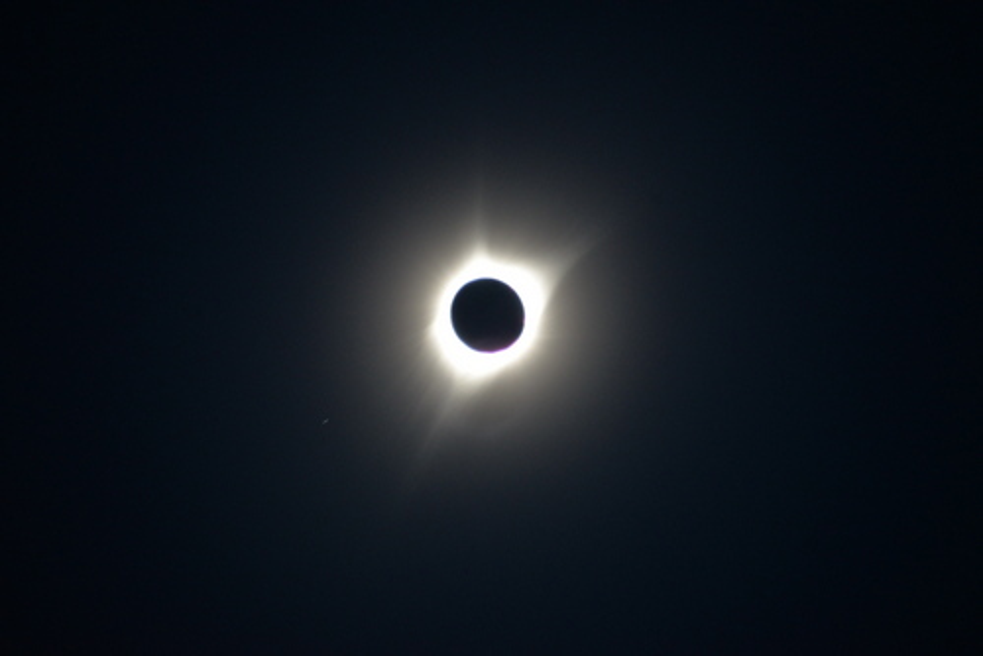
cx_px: 492
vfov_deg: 4.6
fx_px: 8196
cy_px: 328
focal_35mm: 300
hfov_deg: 6.9
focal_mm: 300
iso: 1600
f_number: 5.6
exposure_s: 1/60
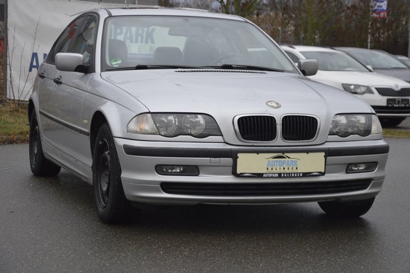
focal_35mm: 78
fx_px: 888
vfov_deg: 17.5
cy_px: 136
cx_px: 205
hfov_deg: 26.0
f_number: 5
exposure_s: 1/80
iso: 400
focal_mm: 52
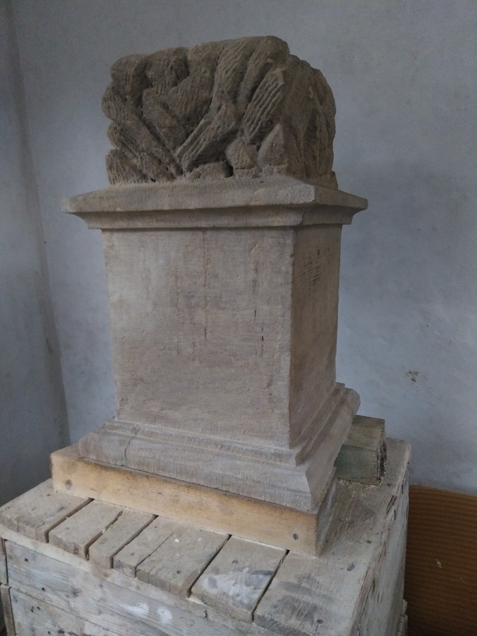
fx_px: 478
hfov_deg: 53.1
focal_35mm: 26
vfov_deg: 67.3
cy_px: 318
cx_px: 238
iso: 426
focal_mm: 3.46
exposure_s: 1/25
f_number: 2.2
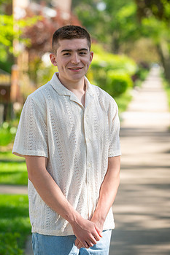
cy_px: 109
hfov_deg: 7.6
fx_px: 1276
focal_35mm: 180
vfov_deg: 11.4
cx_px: 62
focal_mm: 140
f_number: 4
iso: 250
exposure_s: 1/320
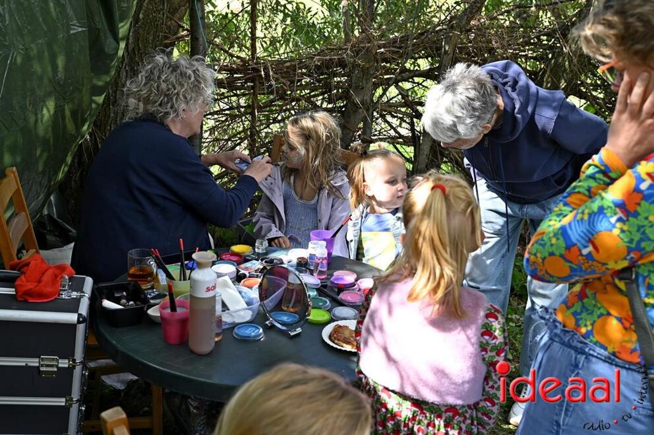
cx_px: 327
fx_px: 817
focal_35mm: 45
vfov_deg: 29.8
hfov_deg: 43.6
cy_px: 218
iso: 400
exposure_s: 1/125
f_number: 6.3
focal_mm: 45
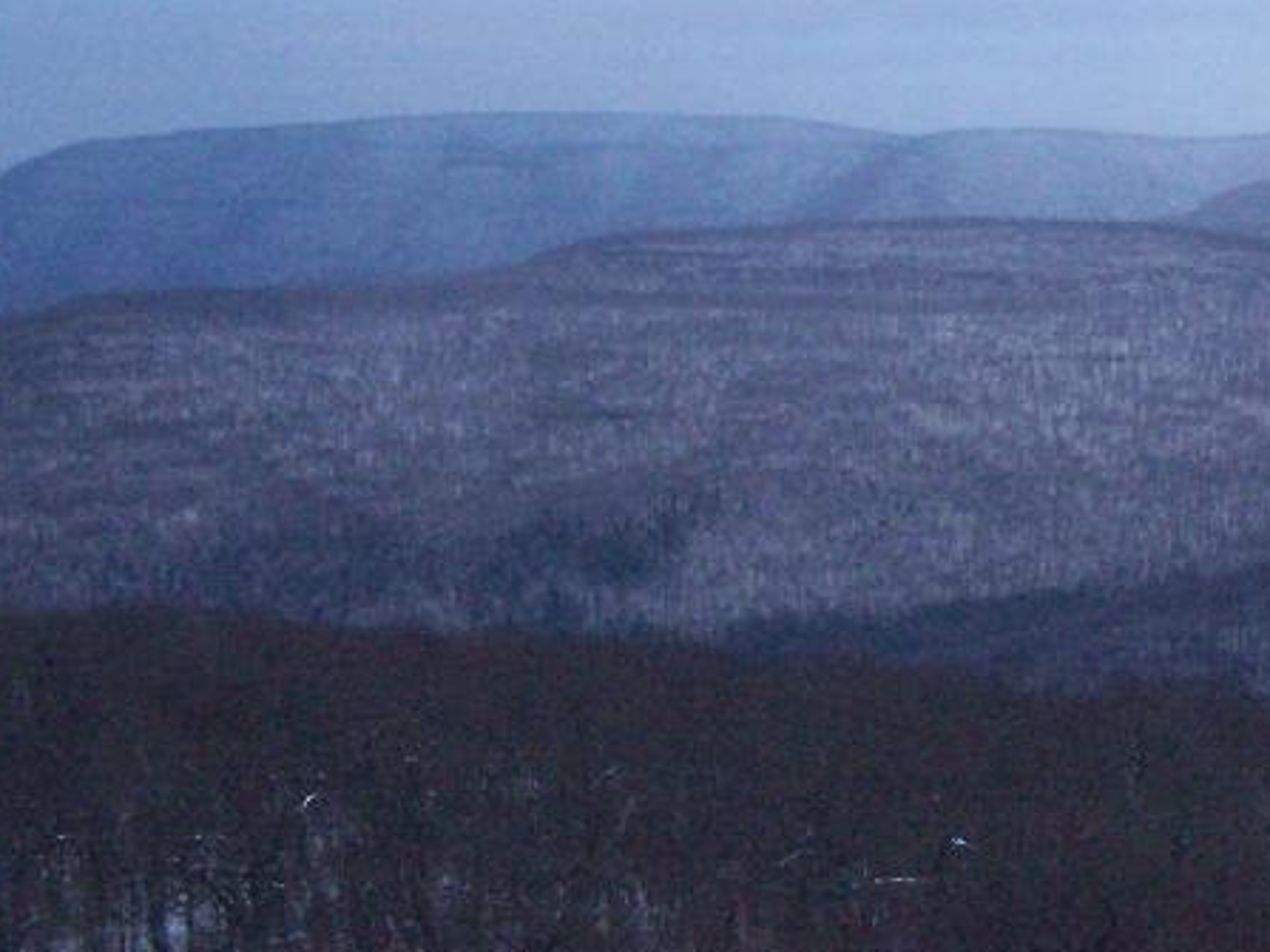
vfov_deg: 16.7
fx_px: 3191
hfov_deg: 22.1
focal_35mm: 87
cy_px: 108
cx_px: 1057
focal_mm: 6.3
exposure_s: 1/200
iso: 400
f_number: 2.8
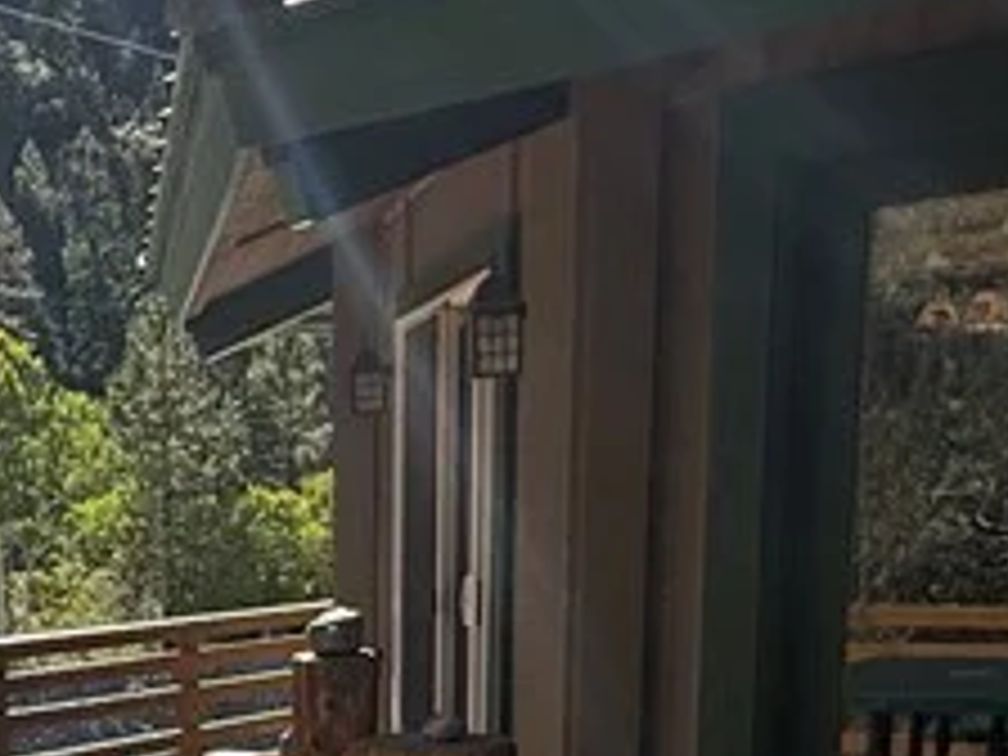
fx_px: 1864
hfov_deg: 28.2
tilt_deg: -11.9
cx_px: -22
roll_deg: +2.3
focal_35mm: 64
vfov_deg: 21.4
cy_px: 896
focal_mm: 2.22
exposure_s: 1/2092
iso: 50
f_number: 2.2
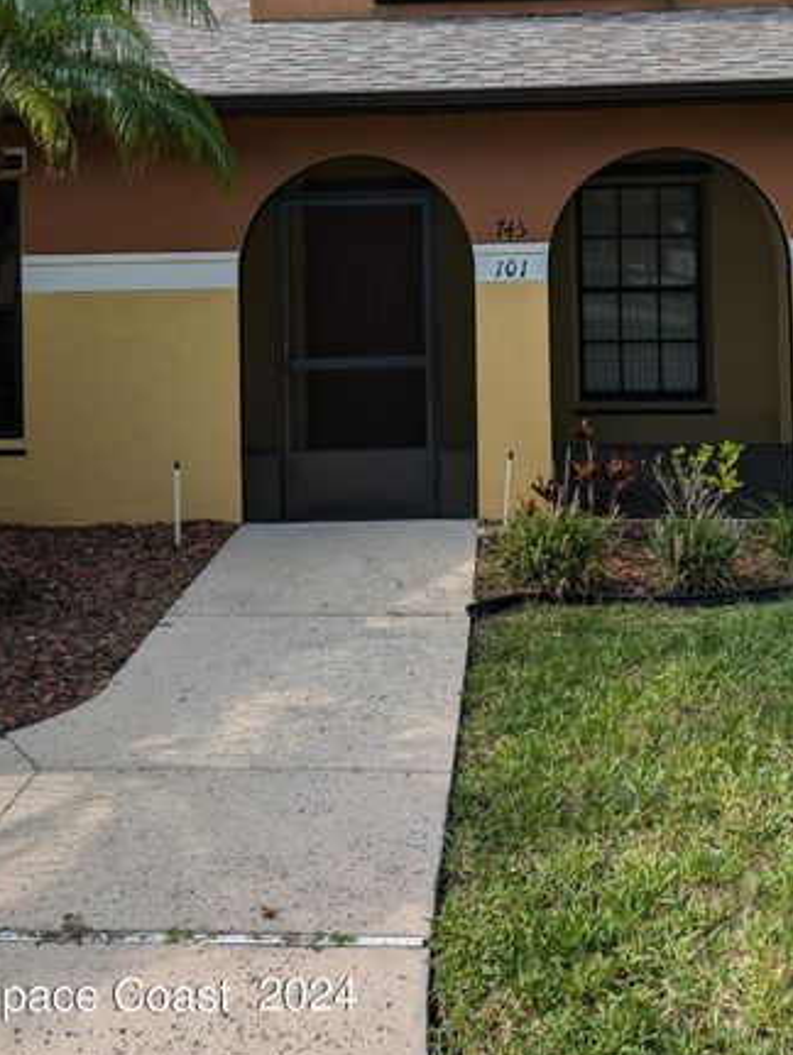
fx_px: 1128
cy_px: 256
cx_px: 431
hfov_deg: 38.7
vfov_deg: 48.1
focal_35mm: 37
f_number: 1.68
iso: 22
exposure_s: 1/1045
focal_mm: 6.9
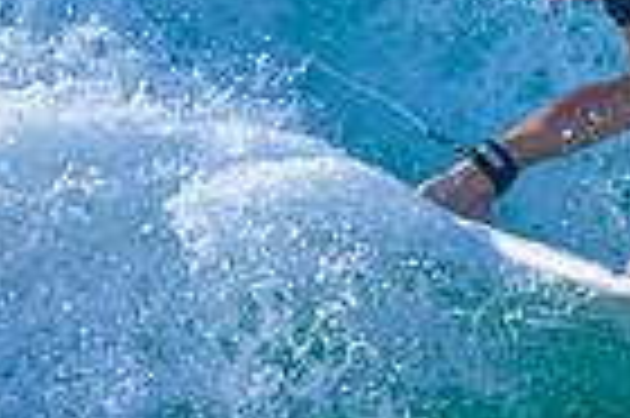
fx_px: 58084
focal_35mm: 3323
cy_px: 7
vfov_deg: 0.4
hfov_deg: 0.6
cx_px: 1184
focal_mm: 800
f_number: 6.3
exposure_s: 1/2500
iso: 500
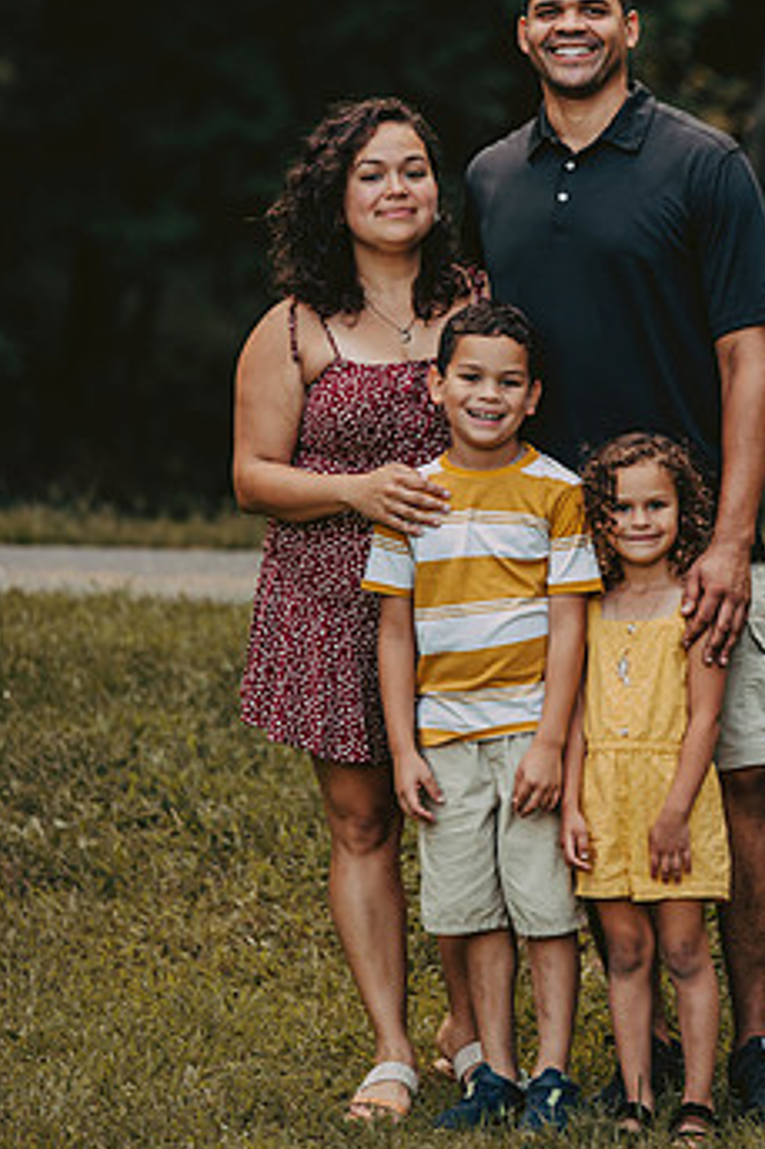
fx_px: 6891
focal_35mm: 216
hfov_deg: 6.4
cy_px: 468
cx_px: 488
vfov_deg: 9.5
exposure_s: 1/160
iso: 250
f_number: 3.5
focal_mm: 165
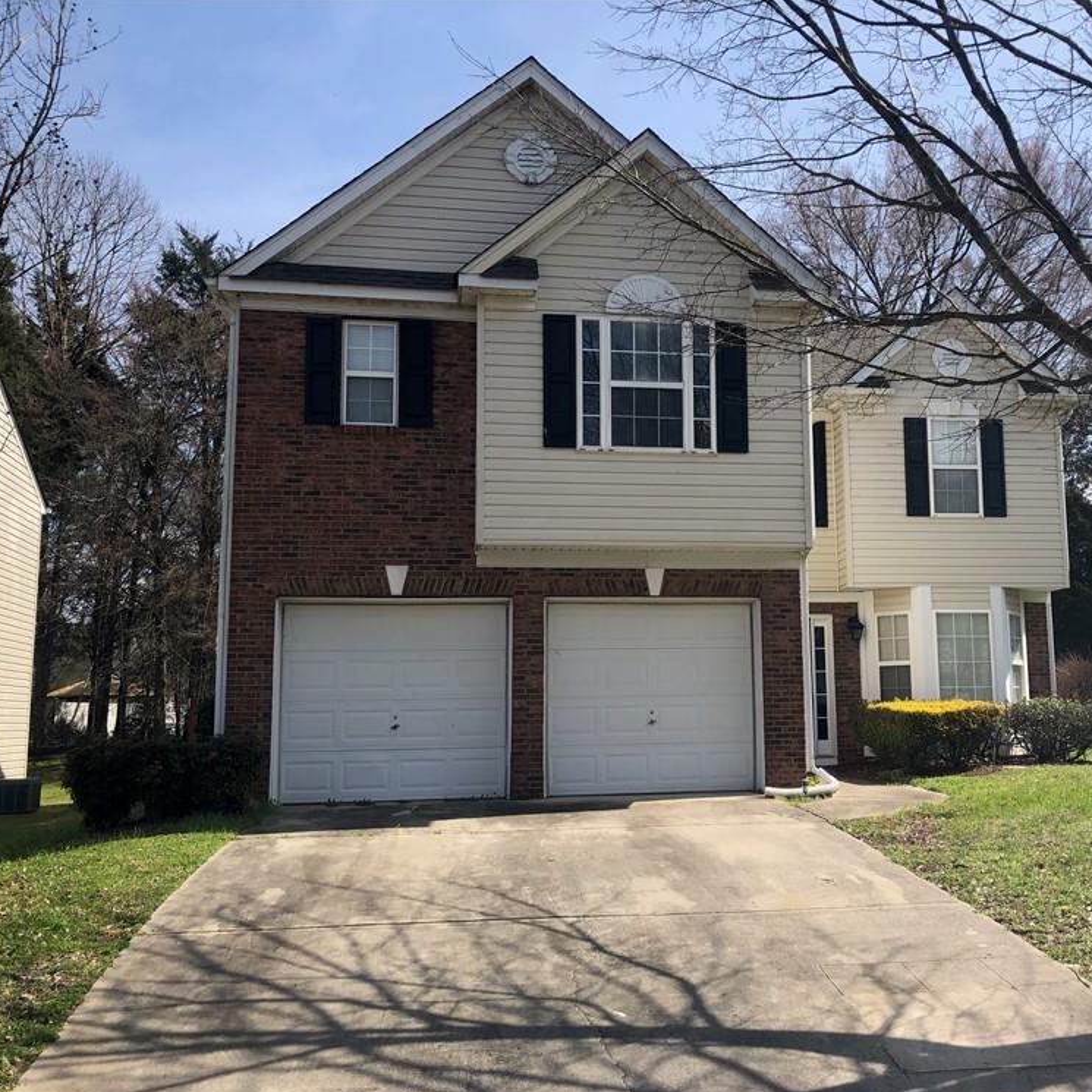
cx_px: 670
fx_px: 1213
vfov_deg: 48.4
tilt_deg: +8.5
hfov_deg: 48.1
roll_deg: +1.4
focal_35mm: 34
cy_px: 560
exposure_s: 1/1429
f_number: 1.8
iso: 20
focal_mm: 3.99
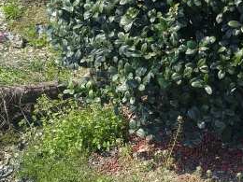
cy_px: 48
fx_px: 562
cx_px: 252
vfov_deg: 18.3
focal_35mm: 80
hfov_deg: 23.2
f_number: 1.8
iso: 80
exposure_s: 1/1664
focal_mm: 4.84
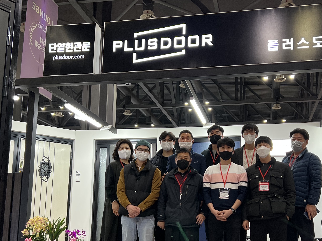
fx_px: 400
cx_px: 189
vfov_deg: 33.1
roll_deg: -1.2
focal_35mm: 43
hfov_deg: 43.7
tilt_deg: +7.7
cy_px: 170
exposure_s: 1/120
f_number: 1.5
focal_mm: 5.7
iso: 125
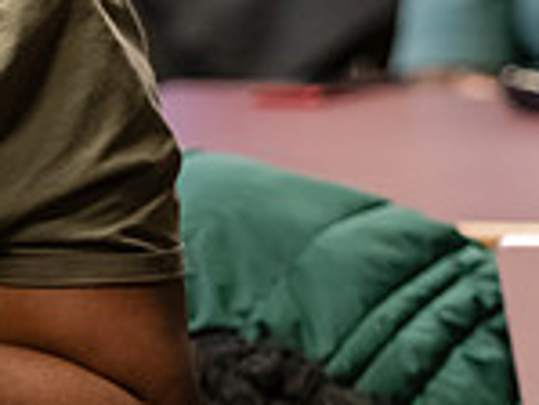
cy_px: -114
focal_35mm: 412
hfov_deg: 4.7
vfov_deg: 3.6
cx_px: 1031
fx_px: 6420
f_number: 2.8
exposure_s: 1/200
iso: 2500
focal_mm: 110
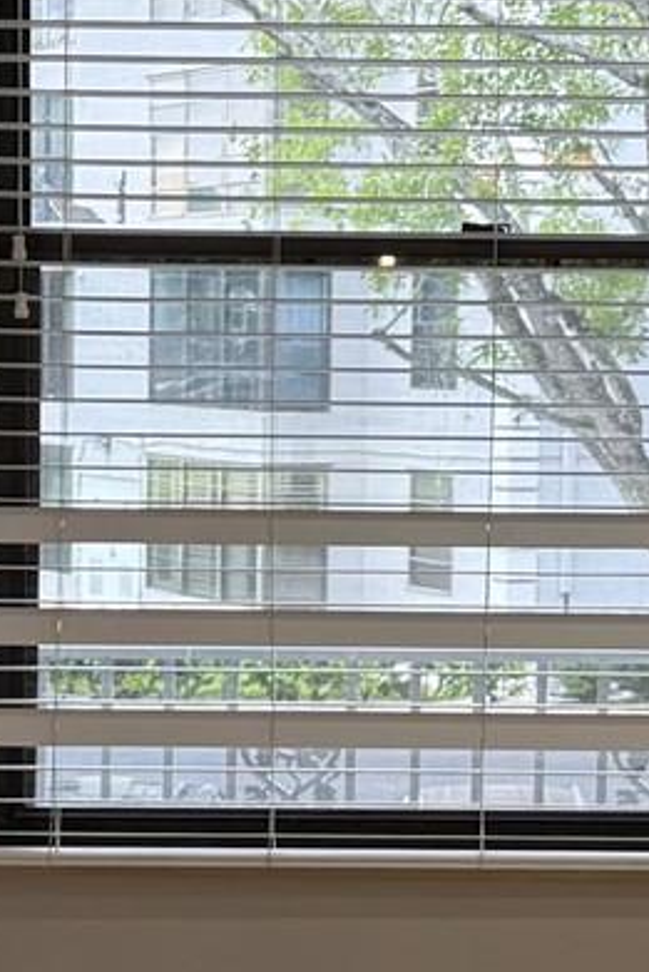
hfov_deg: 12.4
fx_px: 2756
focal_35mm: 102
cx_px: 1135
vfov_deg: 20.0
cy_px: 436
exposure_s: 1/365
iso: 100
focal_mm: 6.76
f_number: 1.78
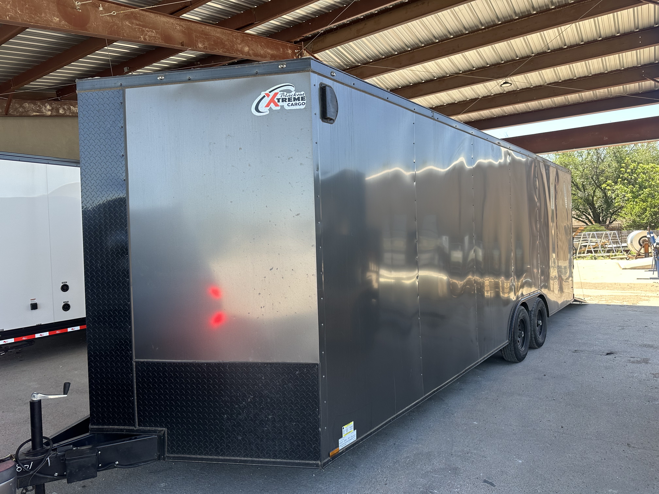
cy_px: 247
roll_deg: +2.6
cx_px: 330
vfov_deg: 56.8
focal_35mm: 24
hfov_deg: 71.6
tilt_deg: -1.7
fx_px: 457
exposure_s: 1/501
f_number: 1.78
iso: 80
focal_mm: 6.86
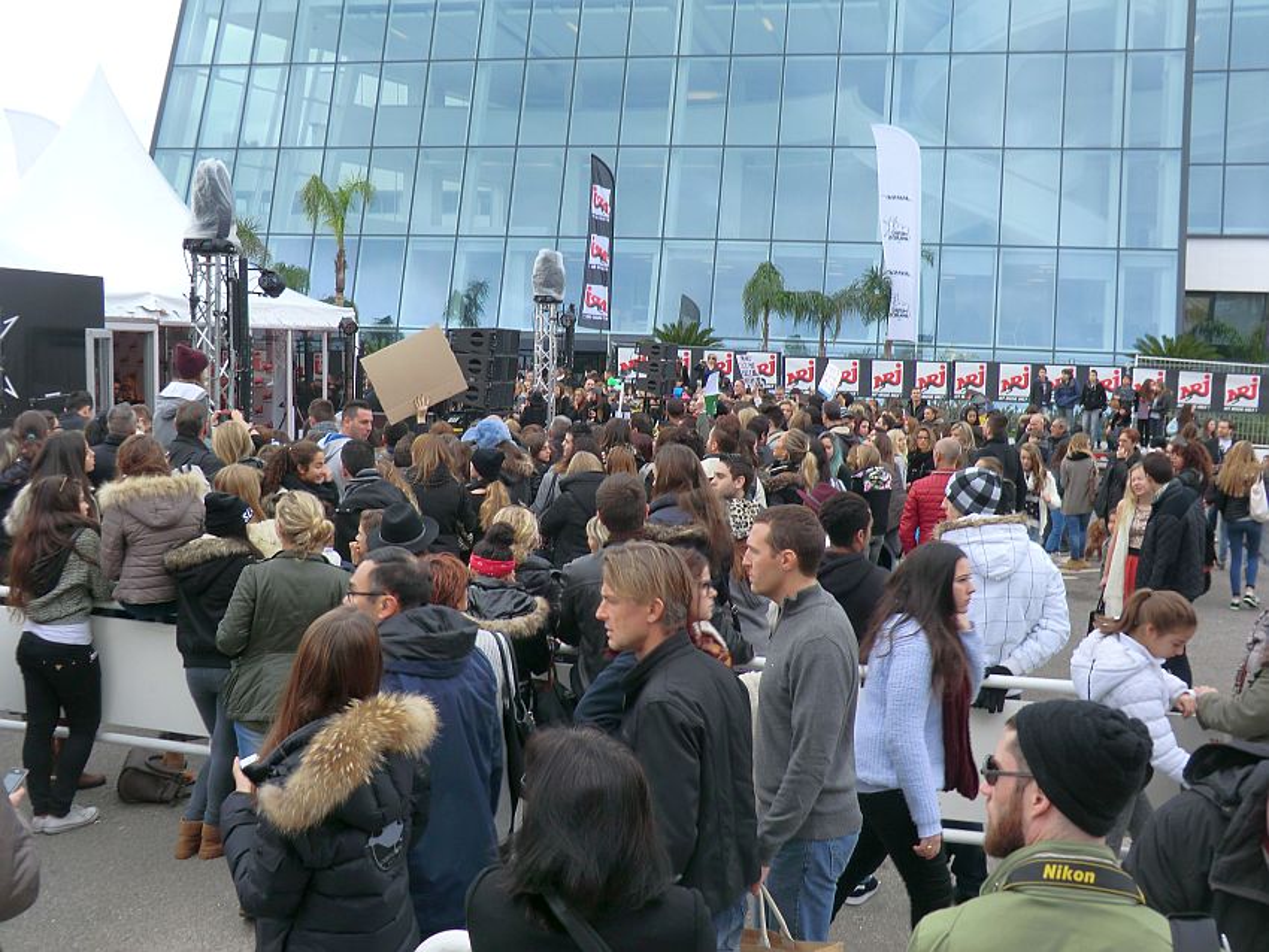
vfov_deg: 41.8
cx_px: 634
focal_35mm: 34
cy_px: 476
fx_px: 1247
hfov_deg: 53.9
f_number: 3.6
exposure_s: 1/125
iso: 64
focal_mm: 6.1
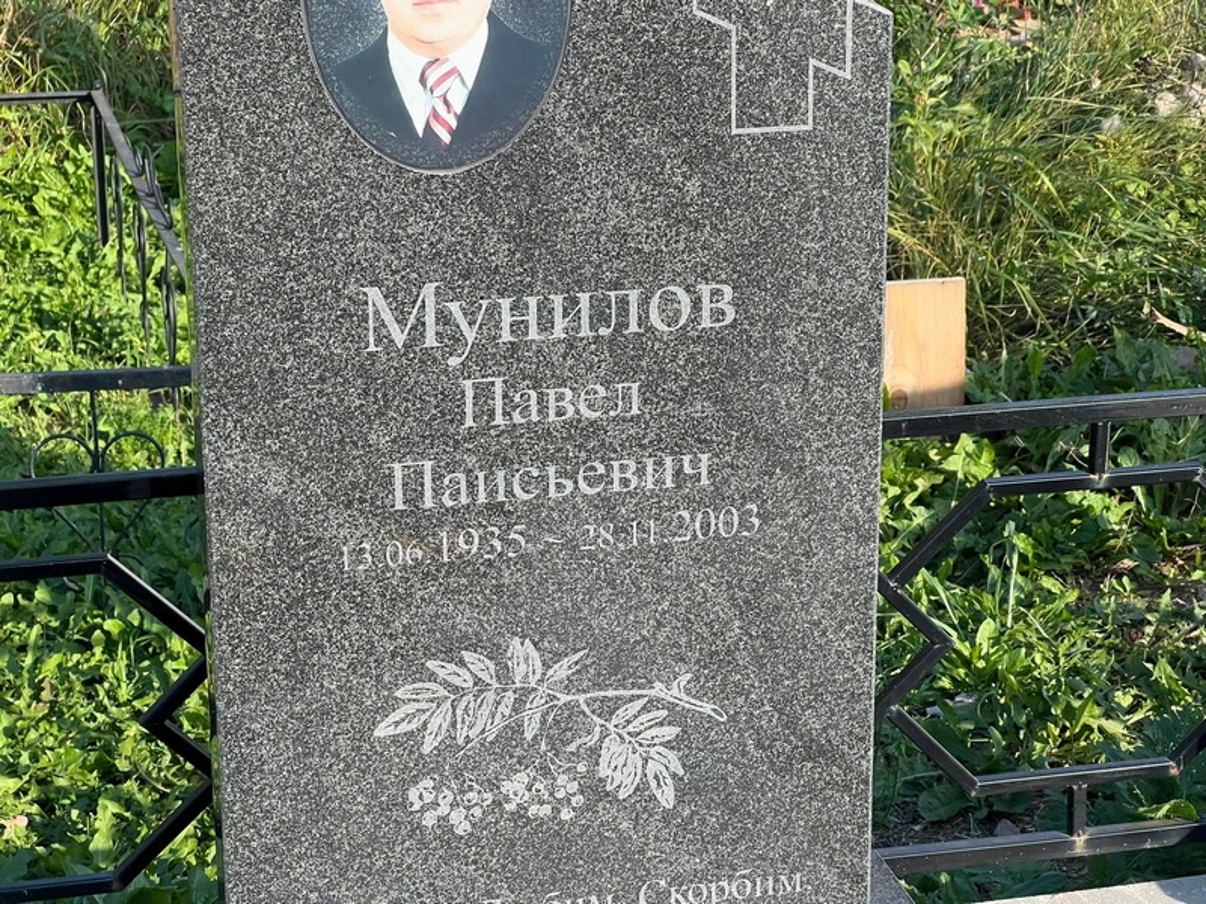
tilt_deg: -16.9
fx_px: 2683
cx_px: 603
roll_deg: -1.0
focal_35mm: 77
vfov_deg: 19.1
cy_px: 452
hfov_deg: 25.3
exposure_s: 1/673
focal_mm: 9
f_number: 2.8
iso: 32
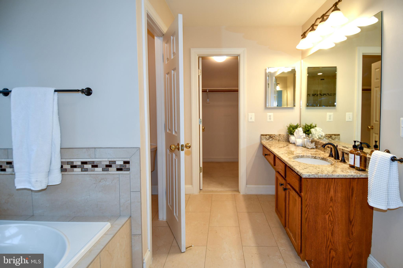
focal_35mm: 18
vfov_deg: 67.4
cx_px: 202
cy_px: 134
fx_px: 201
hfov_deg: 90.0
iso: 200
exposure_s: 1/80
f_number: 4.5
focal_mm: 12
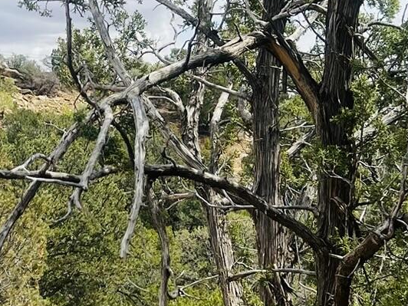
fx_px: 1179
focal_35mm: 100
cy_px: 153
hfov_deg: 19.3
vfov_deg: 14.8
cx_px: 47
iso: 50
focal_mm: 5.7
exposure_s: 1/3571
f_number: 1.5
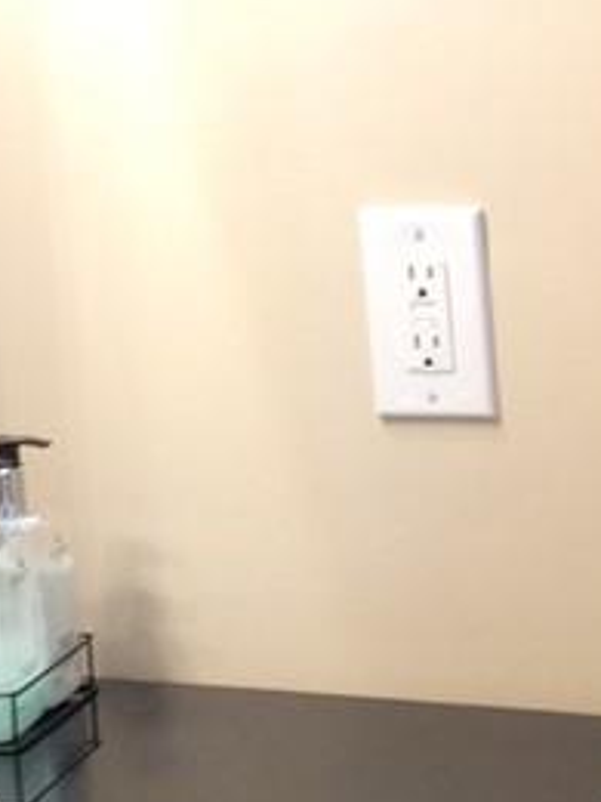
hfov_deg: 11.6
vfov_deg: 15.5
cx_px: 595
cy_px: 170
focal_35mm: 126
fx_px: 2917
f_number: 2.4
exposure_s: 1/24
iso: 64
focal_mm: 3.3
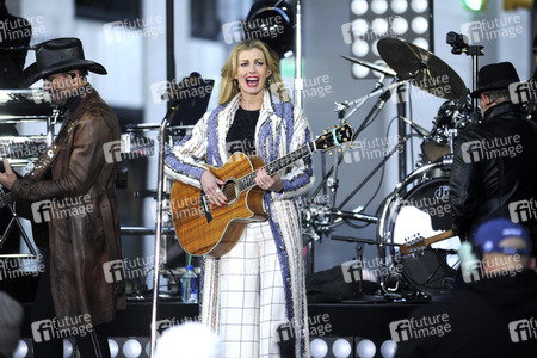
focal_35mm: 200
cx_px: 268
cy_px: 179
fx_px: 2983
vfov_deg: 6.9
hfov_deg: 10.3
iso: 1000
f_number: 3.2
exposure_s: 1/400
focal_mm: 200
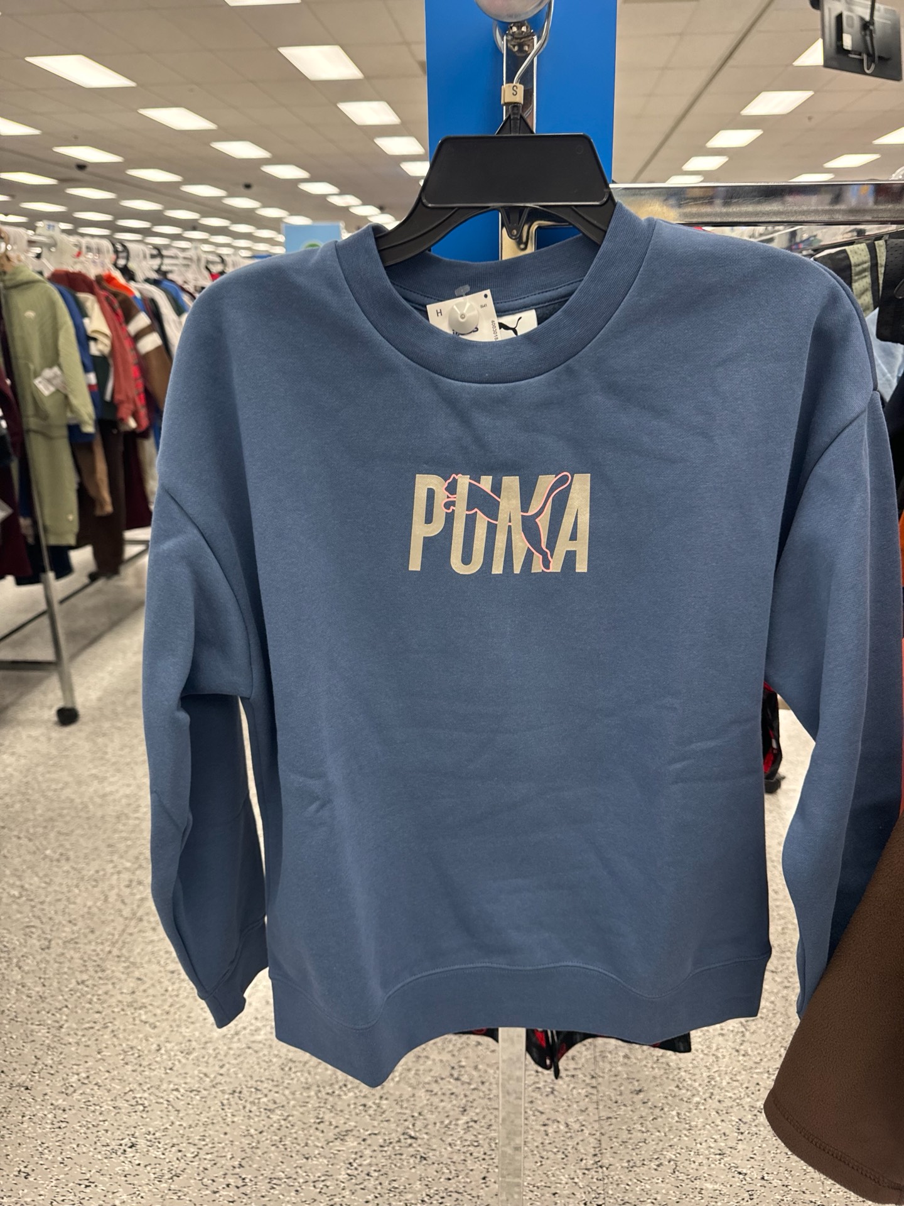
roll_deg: -0.5
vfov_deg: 71.6
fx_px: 836
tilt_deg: -20.4
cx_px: 452
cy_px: 603
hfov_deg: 56.8
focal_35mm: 24
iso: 160
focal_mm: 6.76
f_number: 1.78
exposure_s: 1/60
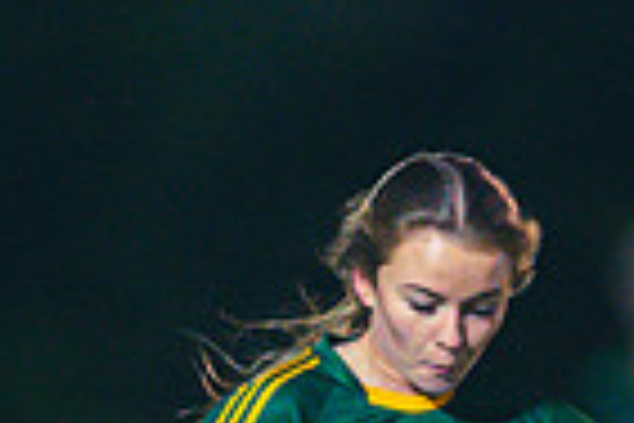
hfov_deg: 1.1
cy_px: 823
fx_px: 34392
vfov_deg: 0.7
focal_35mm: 1953
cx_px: 539
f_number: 2.8
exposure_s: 1/500
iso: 5000
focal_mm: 400
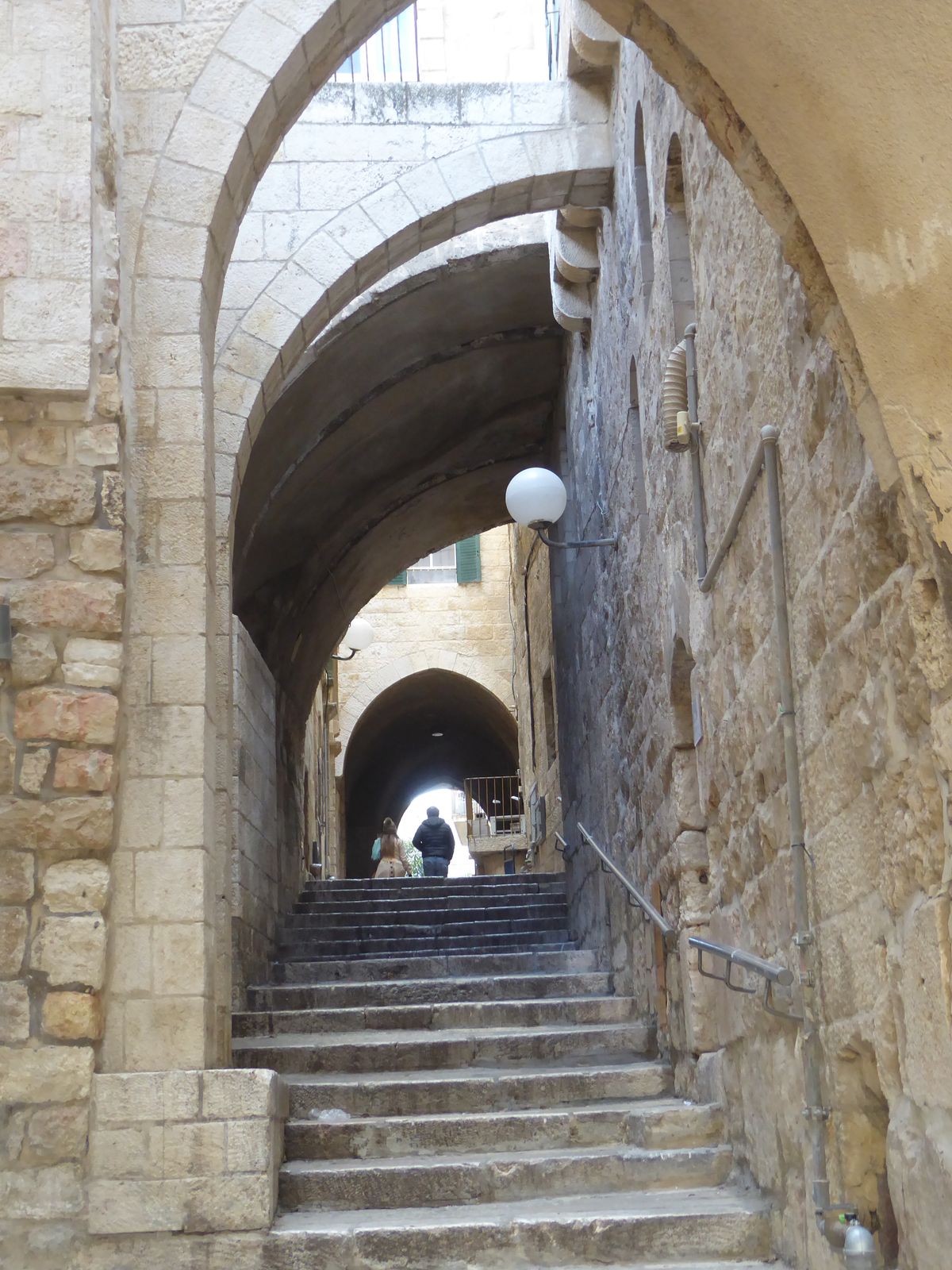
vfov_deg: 33.8
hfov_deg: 25.7
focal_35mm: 57
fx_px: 2090
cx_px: 476
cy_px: 635
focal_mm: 9.6
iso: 400
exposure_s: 1/60
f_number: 4.1
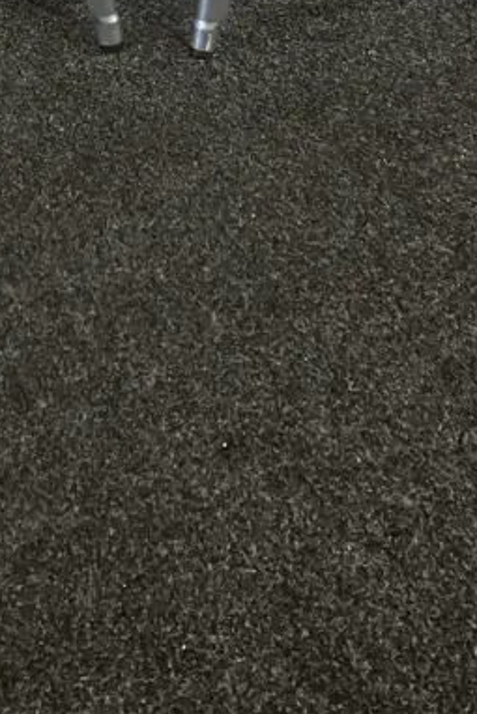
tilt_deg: -20.9
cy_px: -236
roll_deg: -0.1
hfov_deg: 16.9
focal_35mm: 78
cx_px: -56
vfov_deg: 22.9
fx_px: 1549
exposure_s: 1/50
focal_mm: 3.99
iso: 200
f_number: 1.8
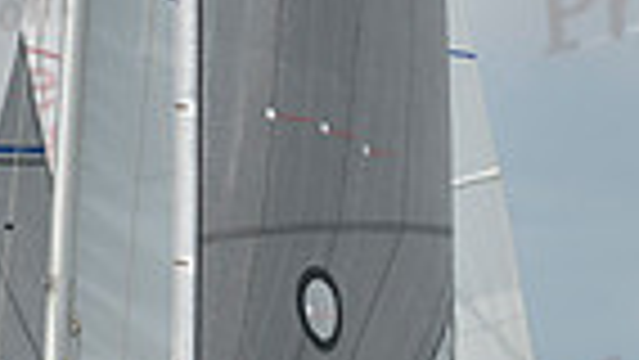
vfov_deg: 1.1
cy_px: 650
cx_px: 306
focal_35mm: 1070
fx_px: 18137
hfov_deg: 2.0
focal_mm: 250
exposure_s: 1/1250
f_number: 7.1
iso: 280
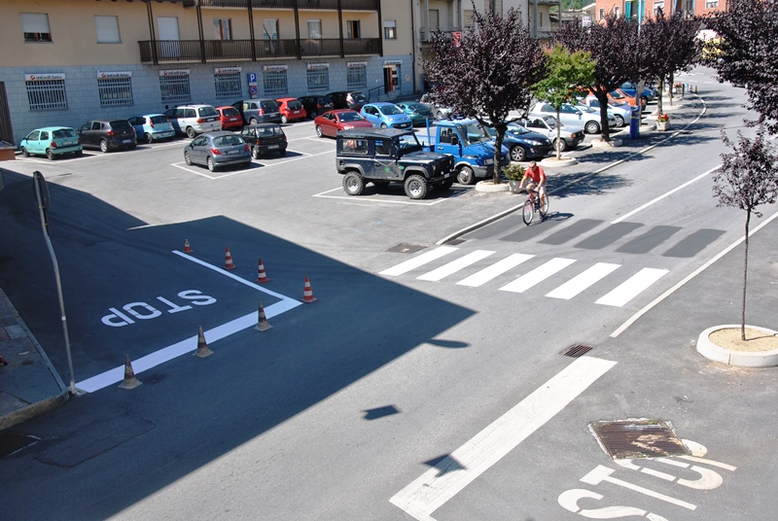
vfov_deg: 35.6
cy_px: 260
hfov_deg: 51.2
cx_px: 389
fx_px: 812
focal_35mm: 38
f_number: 7.1
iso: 100
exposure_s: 1/200
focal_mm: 25
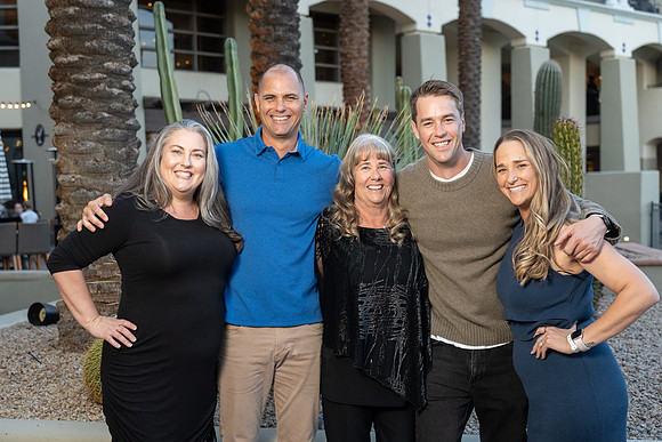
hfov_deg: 40.3
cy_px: 221
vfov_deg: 27.5
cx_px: 331
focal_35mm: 49
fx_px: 901
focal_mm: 49
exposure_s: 1/200
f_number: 4
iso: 800
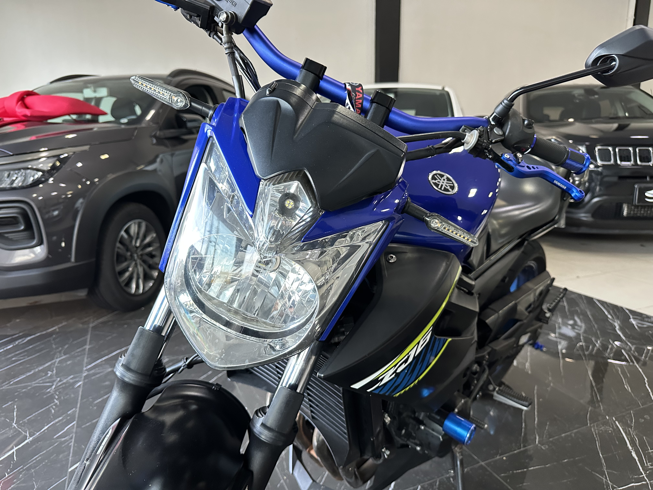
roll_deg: +0.7
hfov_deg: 71.6
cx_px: 326
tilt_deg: -11.3
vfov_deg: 56.8
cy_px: 245
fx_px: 453
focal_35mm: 24
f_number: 1.78
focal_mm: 6.86
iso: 500
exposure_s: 1/60
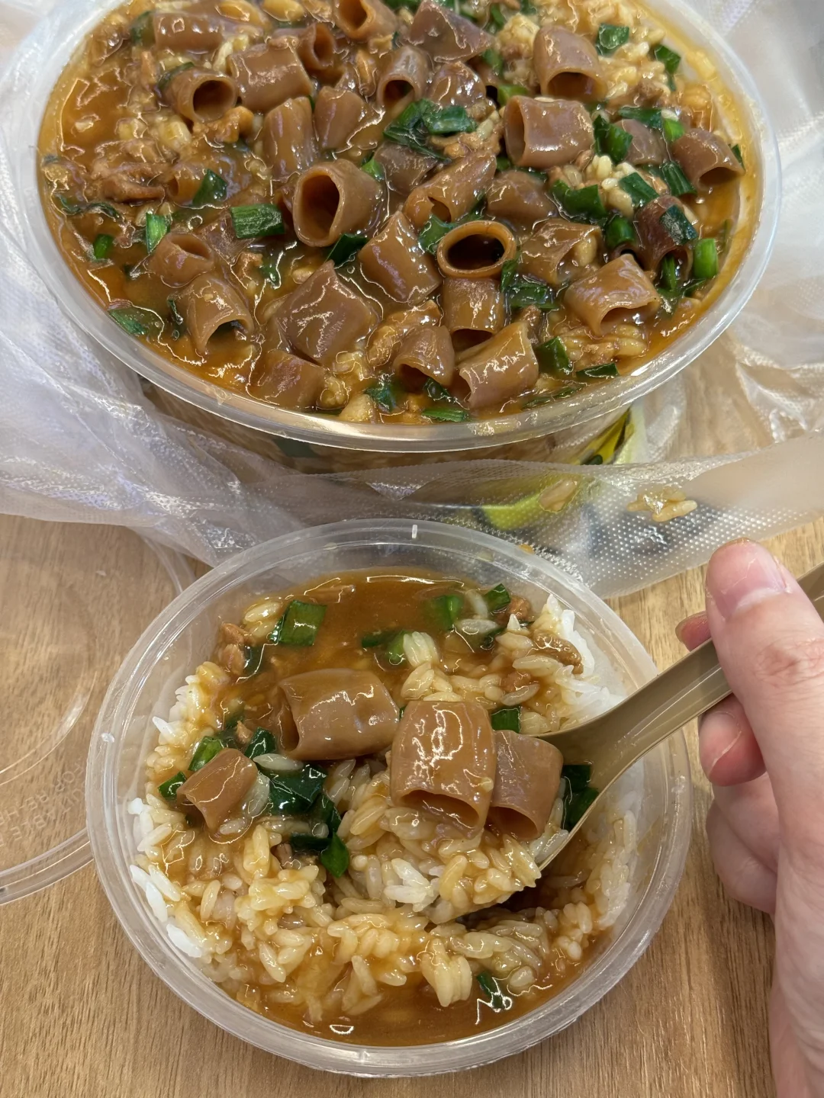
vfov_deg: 39.7
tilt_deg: -55.8
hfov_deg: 30.3
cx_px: 412
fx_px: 1523
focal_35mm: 48
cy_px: 549
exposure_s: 1/50
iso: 125
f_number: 1.78
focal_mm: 6.76
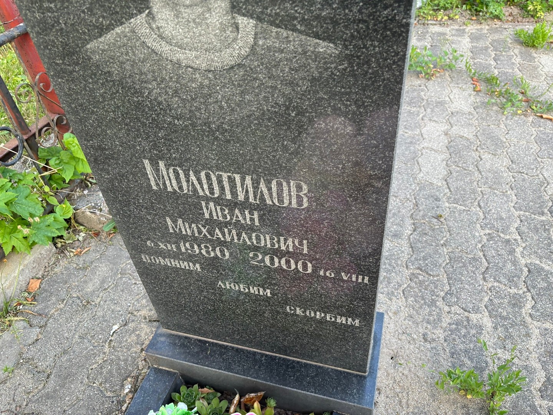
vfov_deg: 53.1
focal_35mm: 26
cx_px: 276
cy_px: 208
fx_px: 415
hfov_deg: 67.3
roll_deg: +2.2
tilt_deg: -41.6
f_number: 1.6
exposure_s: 1/121
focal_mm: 5.96
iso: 80
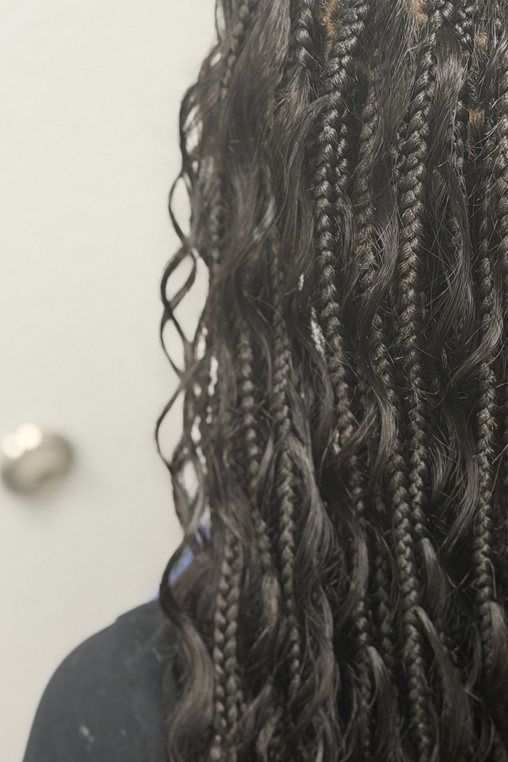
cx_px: 493
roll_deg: -1.8
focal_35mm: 93
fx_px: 1968
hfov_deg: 14.5
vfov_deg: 21.8
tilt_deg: -32.5
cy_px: 249
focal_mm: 6.76
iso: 125
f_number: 1.78
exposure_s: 1/60
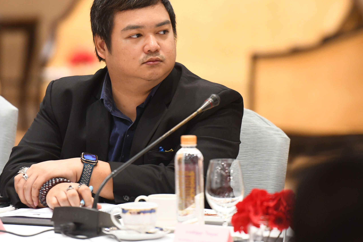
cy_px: 61
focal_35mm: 323
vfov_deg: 4.3
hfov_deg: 6.4
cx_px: 190
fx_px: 3257
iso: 2500
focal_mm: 200
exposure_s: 1/100
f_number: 2.8
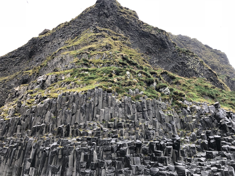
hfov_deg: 63.4
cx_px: 118
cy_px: 88
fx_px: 190
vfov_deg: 49.7
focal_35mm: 28
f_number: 1.8
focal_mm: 3.99
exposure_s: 1/120
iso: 32
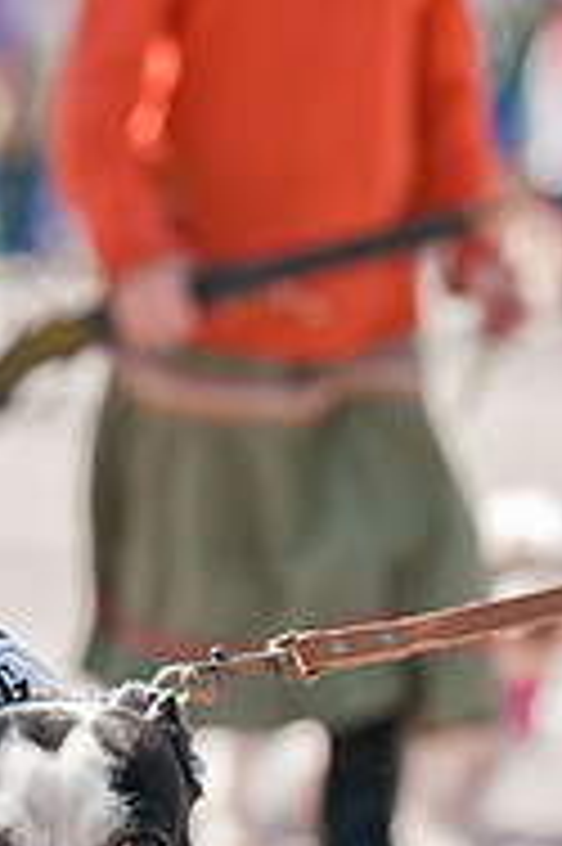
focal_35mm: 376
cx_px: 92
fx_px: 8825
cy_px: 720
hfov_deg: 3.6
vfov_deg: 5.5
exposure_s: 1/800
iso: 200
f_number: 4
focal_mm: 105
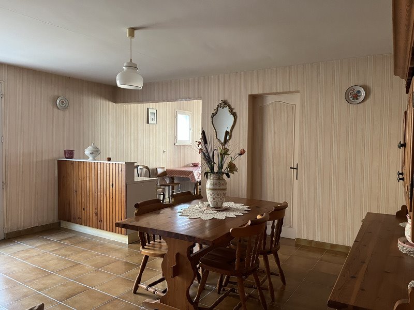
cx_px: 207
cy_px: 155
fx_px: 311
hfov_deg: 67.3
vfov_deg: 53.1
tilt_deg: -3.2
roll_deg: -0.4
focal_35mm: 26
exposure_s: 1/50
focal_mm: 5.1
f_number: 1.6
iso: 400
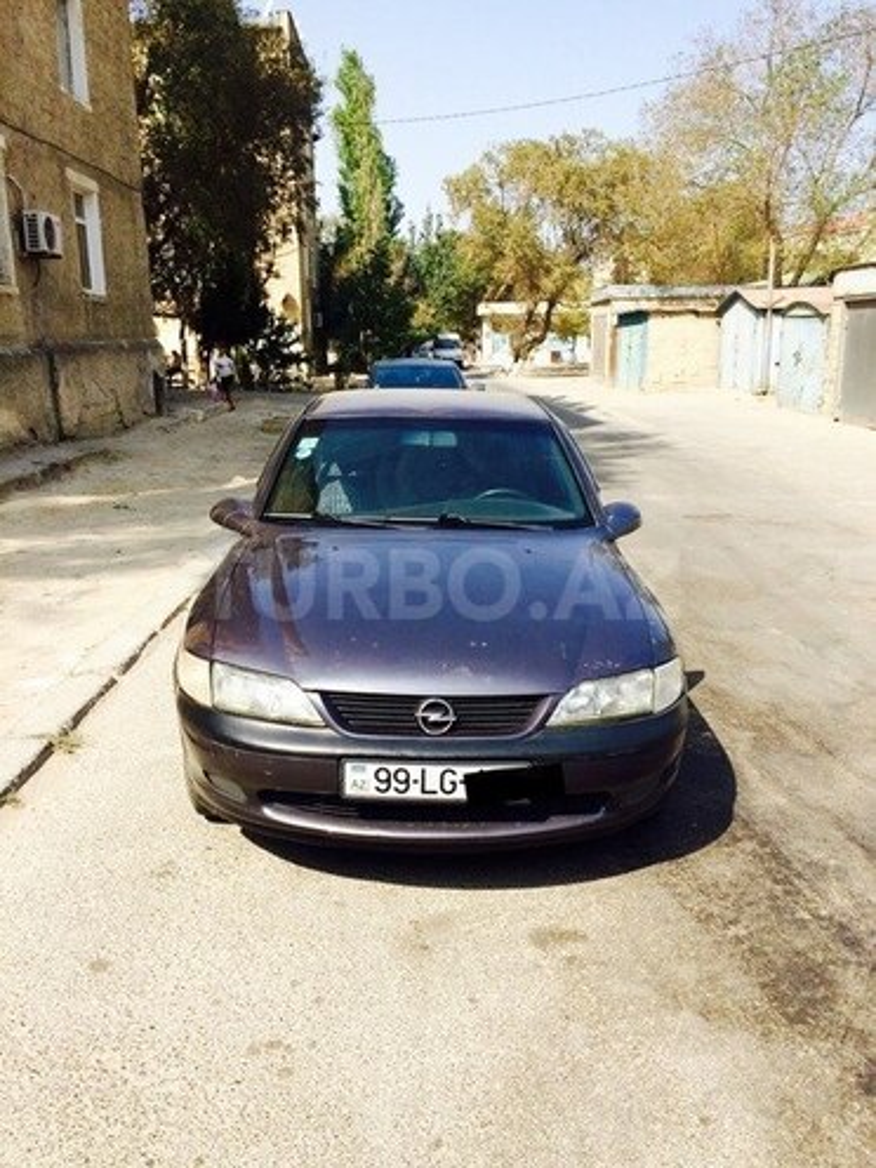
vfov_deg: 61.7
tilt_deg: -14.2
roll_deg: +1.0
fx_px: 979
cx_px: 438
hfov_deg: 48.2
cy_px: 584
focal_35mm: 29
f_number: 2.2
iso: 32
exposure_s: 1/1642
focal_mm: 4.15
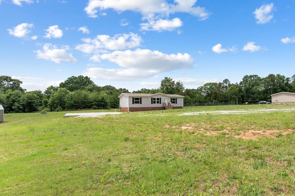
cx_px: 190
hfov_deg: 81.7
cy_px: 105
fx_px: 165
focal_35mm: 20
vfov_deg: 61.6
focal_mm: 14.8
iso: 400
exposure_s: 1/1250
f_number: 6.3
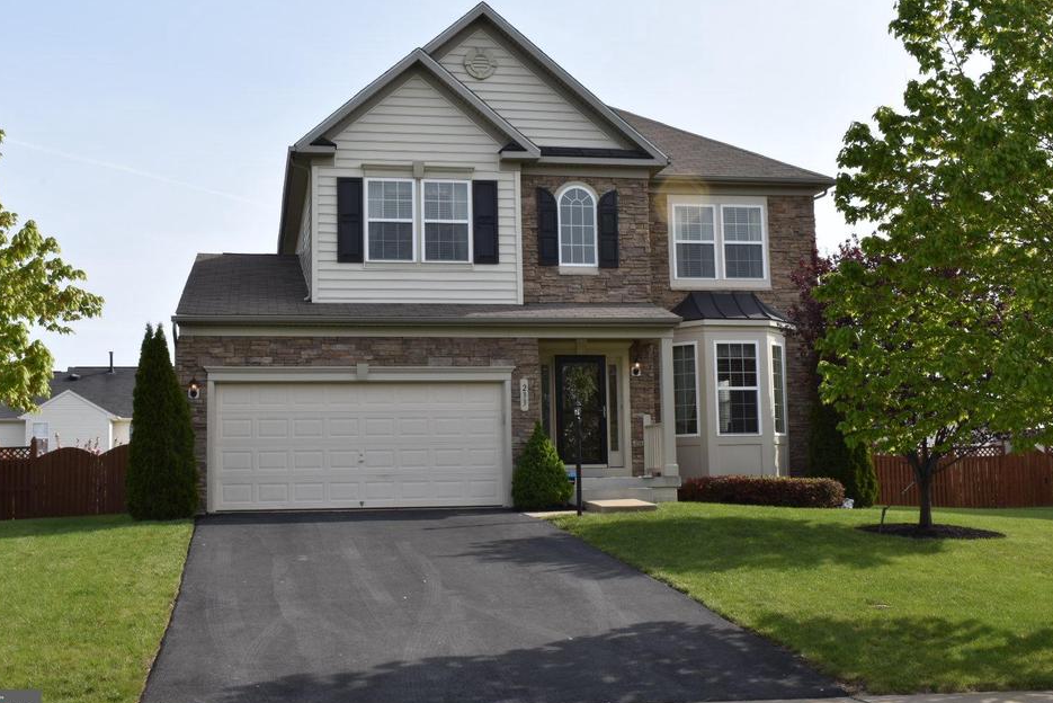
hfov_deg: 42.7
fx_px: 1346
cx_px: 493
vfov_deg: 29.3
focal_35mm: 46
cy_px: 345
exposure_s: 1/25
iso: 100
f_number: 25
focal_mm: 28
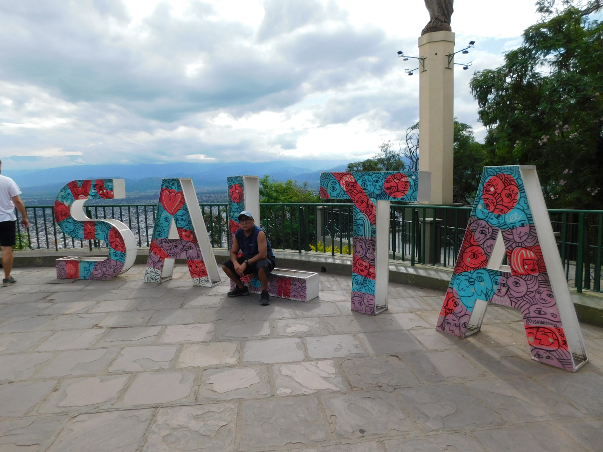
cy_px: 226
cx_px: 302
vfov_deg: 58.9
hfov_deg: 73.9
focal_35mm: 23
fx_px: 401
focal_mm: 4
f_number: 3
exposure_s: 1/1000
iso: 125
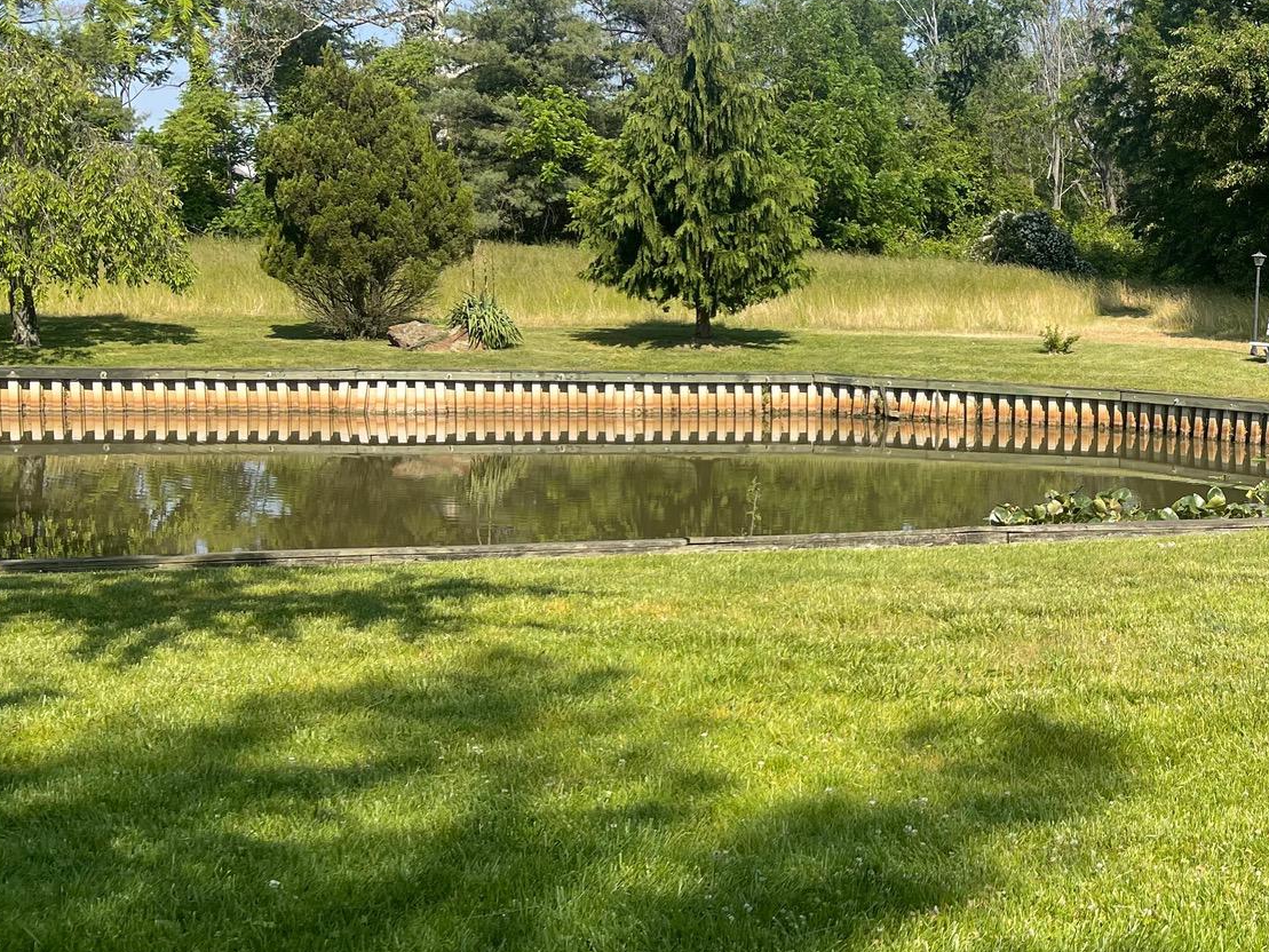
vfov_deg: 30.3
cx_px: 1102
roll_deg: -1.7
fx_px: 1760
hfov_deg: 37.5
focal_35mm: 48
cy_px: 462
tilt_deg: -6.8
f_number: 1.6
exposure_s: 1/1976
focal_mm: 5.1
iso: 32
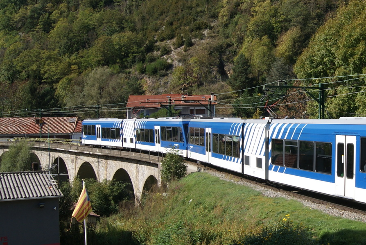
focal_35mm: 58
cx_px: 275
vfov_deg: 23.4
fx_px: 590
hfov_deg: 33.8
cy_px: 135
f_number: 10
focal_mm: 18
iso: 100
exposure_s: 1/160
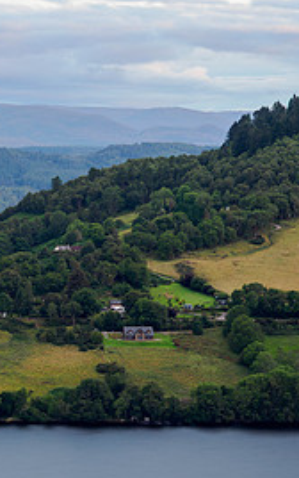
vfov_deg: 10.9
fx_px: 2511
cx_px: -153
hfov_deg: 6.7
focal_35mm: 193
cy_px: 224
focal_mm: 40
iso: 200
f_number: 7.1
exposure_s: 15
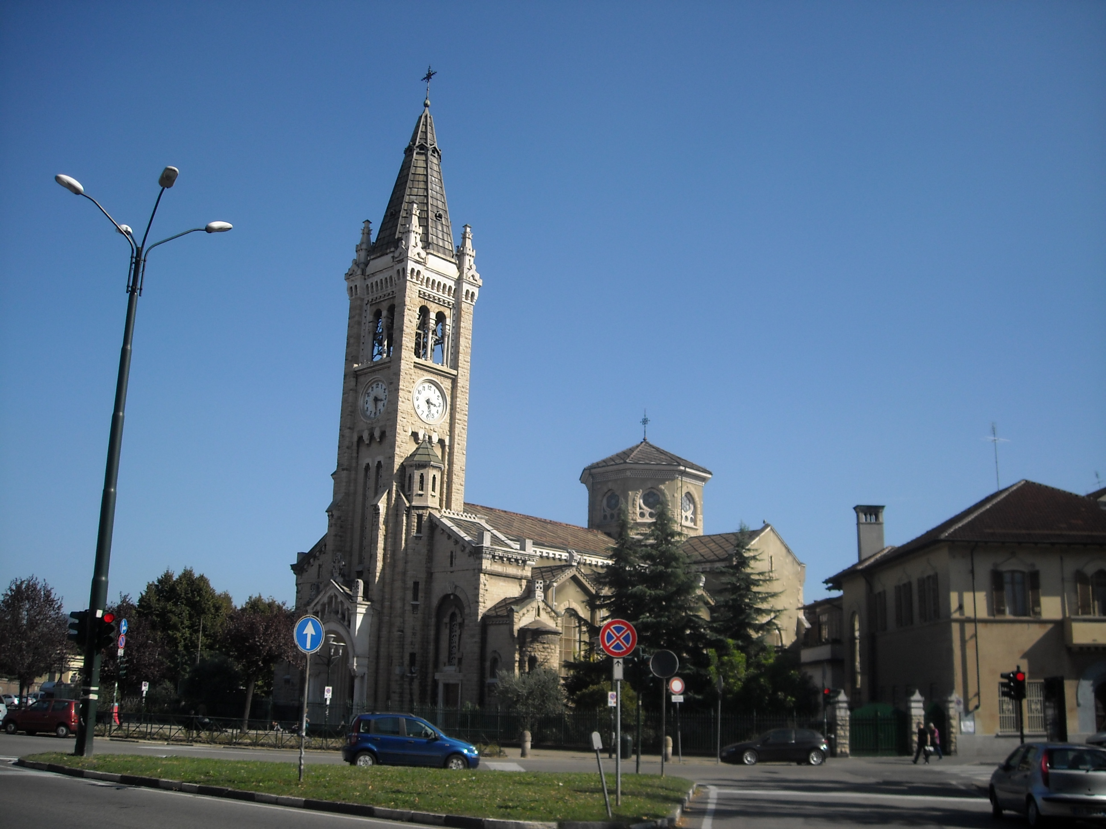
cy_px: 414
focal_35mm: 35
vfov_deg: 40.7
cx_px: 553
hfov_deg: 52.6
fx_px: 1118
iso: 64
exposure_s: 1/369
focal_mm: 5.7
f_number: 5.6
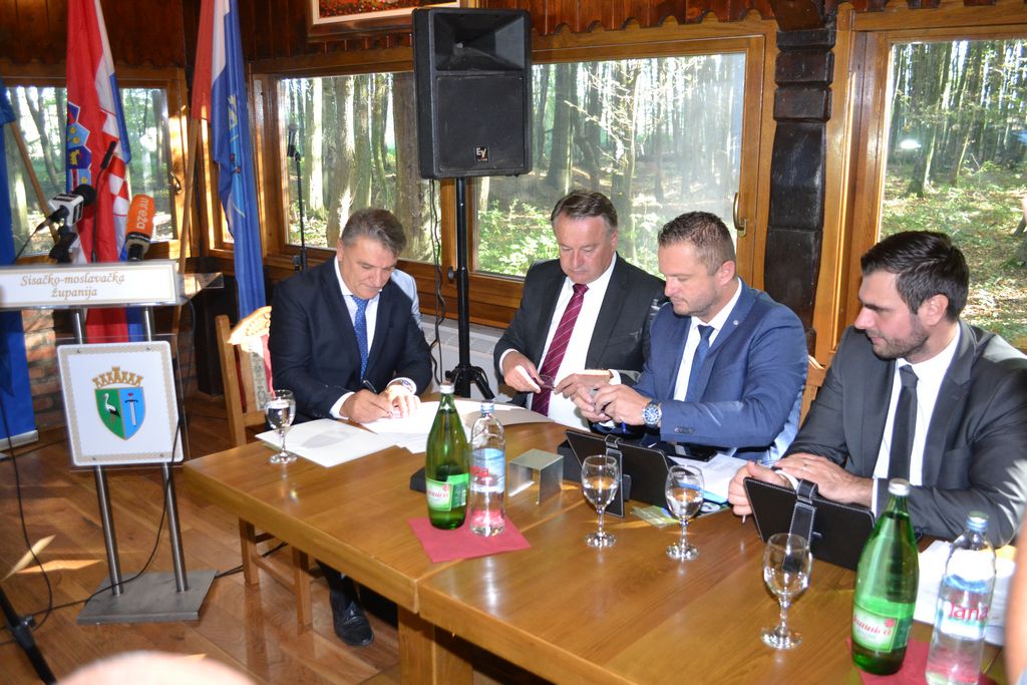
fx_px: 856
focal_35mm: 30
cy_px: 342
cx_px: 514
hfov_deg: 61.9
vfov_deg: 43.6
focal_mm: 20
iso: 1800
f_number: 3.8
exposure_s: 1/60
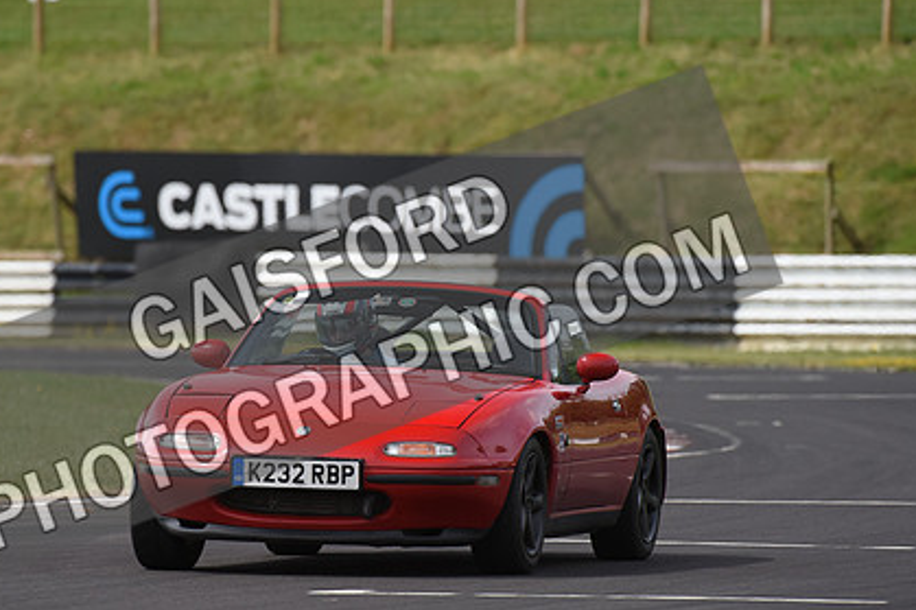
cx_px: 339
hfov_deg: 3.7
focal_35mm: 554
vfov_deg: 2.5
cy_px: 325
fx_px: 14090
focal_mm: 400
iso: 800
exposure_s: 1/1000
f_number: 5.6
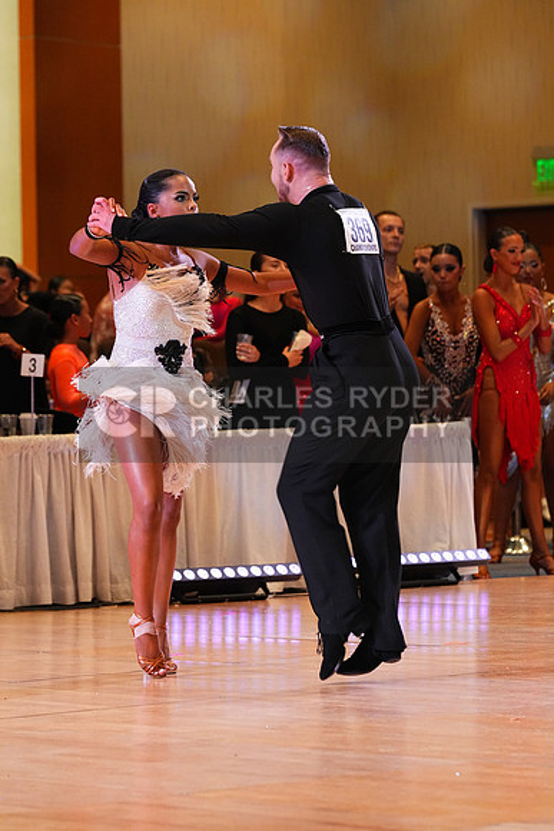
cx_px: 277
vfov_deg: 12.5
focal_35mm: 164
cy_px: 416
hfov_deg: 8.4
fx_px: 3783
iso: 5000
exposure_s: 1/320
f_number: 5.6
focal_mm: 164
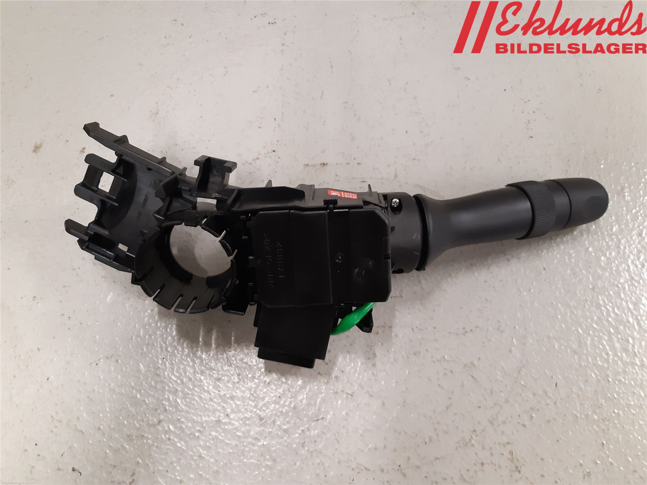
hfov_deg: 67.3
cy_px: 242
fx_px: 486
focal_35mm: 26
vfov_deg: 53.1
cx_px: 324
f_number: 1.7
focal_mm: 3.93
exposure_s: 1/50
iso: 250
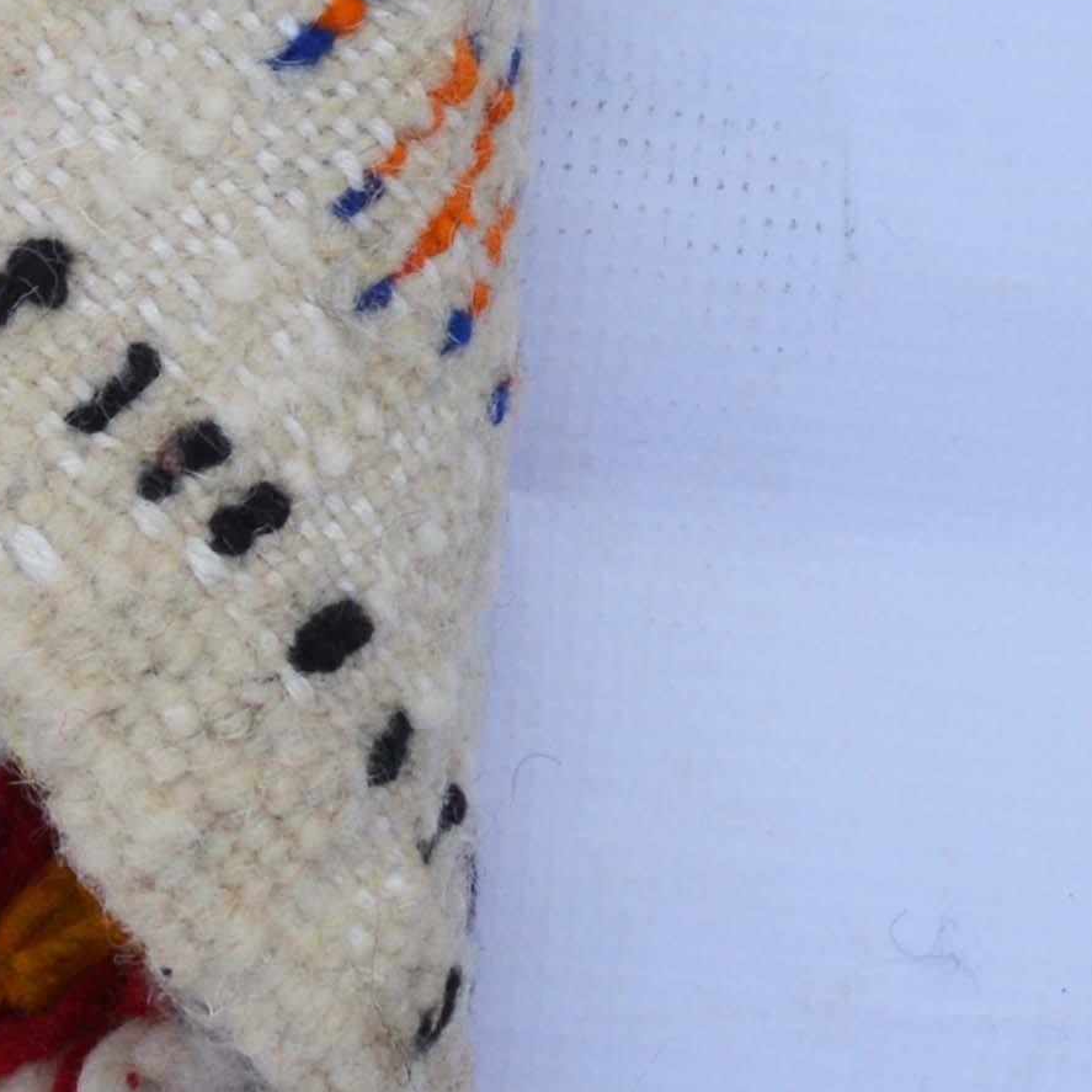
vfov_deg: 8.7
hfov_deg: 9.0
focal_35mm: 190
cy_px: -1142
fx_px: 6781
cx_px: -465
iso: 100
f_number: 6.3
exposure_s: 1/100
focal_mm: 22
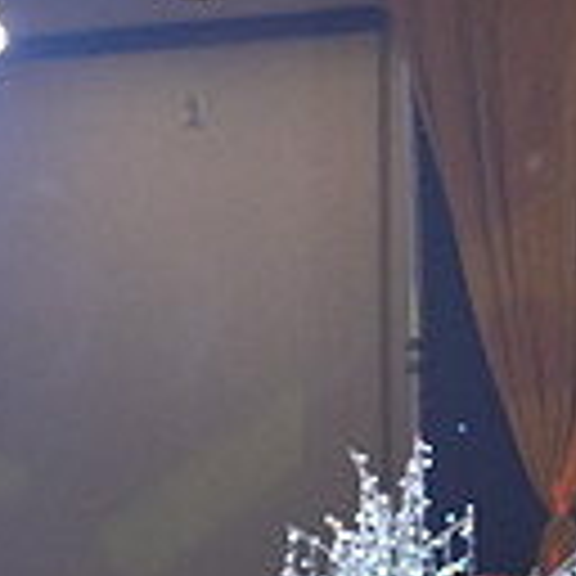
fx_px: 5064
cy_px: 781
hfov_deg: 6.3
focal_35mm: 269
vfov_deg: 6.4
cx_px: 1134
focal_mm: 70
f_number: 4
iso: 2000
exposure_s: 1/400
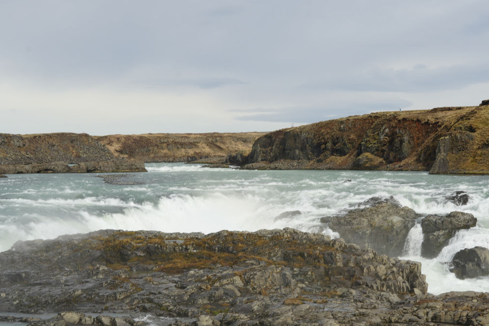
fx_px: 1087
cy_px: 234
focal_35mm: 80
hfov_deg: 25.4
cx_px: 260
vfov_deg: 17.0
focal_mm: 50
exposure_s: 1/160
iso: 100
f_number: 11
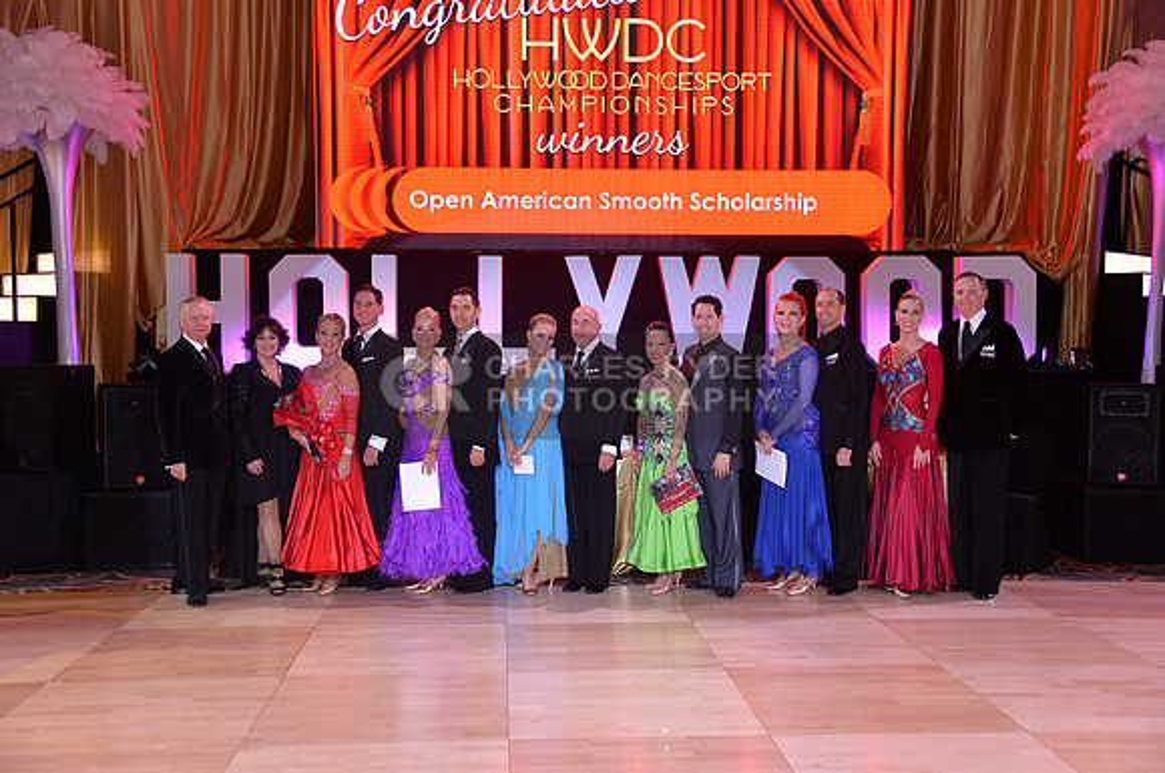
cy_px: 386
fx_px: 1293
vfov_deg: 33.3
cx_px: 582
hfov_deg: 48.5
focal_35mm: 40
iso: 1600
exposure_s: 1/250
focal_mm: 40
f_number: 4.5
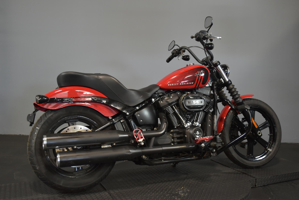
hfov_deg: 57.2
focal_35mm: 33
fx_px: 274
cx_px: 150
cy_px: 100
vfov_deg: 40.0
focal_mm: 22
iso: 800
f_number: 4
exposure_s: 1/30
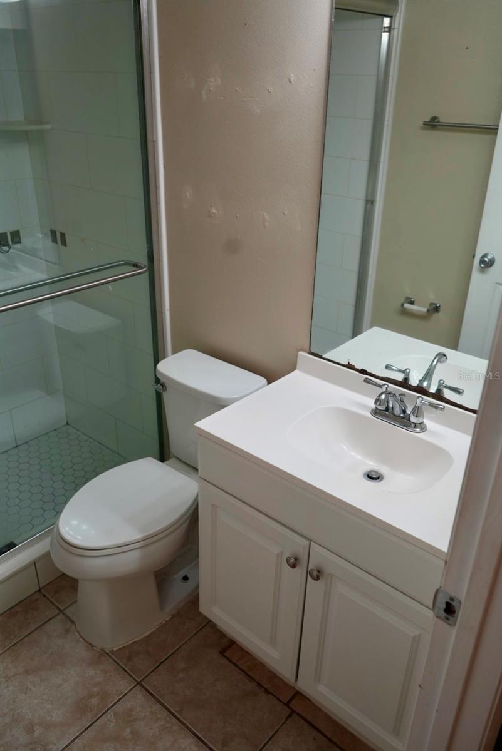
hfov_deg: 46.4
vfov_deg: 65.5
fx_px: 585
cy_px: 376
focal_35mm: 28
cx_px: 251
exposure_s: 1/160
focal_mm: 28
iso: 640
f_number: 4
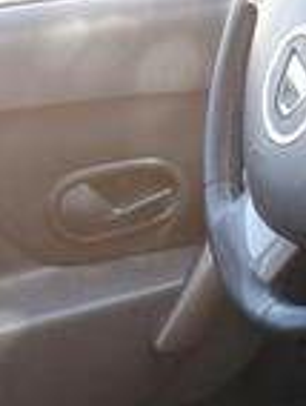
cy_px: 559
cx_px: 655
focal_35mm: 119
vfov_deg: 15.5
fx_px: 1398
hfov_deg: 11.1
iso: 80
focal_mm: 3.96
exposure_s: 1/50
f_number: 1.8
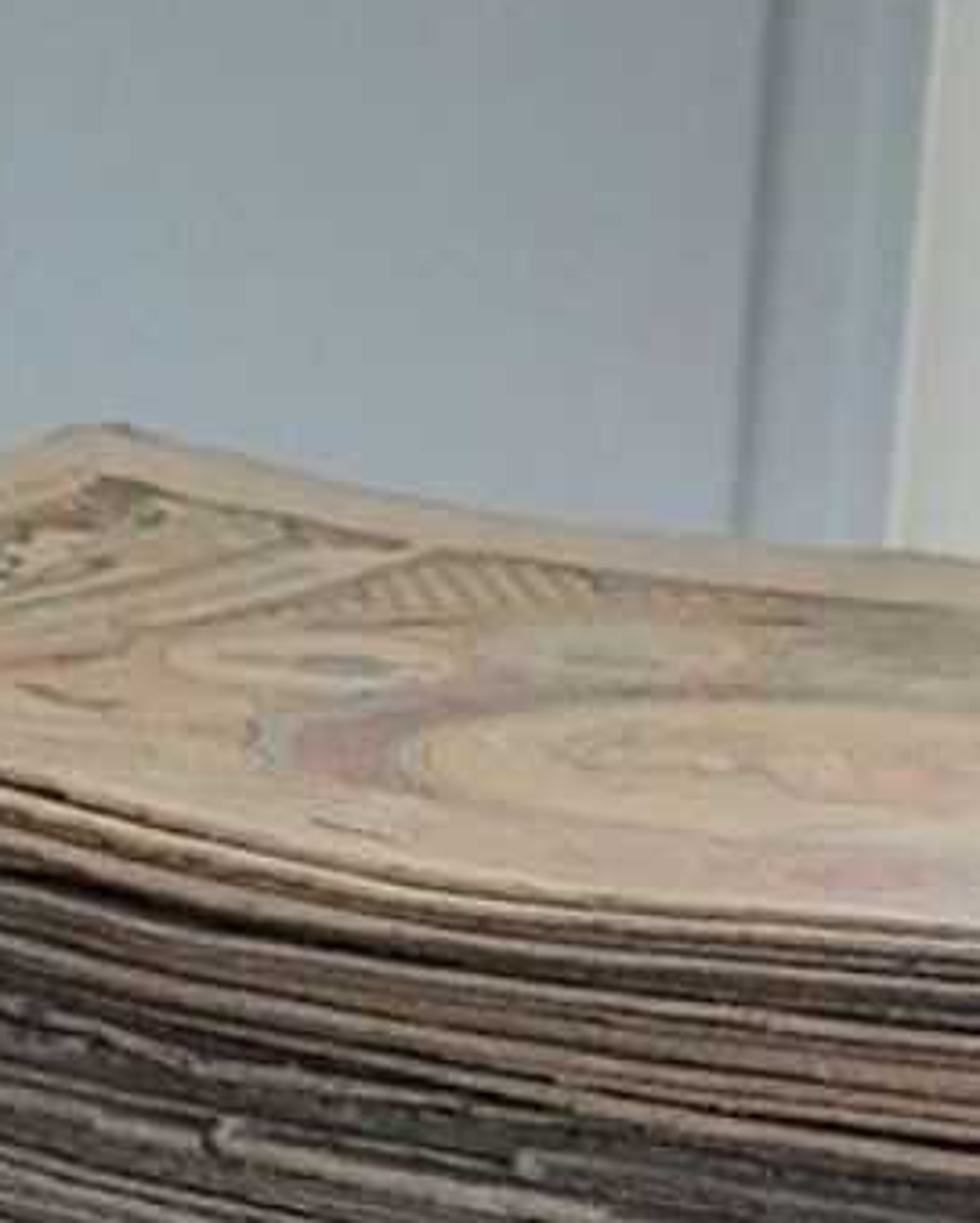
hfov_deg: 15.4
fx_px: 3621
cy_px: 1619
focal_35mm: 100
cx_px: 550
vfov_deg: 17.8
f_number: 1.8
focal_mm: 4
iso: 400
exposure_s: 1/30
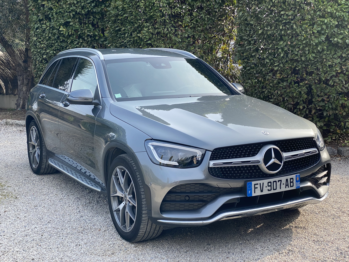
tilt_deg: -7.8
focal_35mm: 52
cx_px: 174
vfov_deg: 28.0
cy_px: 131
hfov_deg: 36.8
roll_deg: +0.0
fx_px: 524
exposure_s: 1/505
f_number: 2
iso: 20
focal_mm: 6
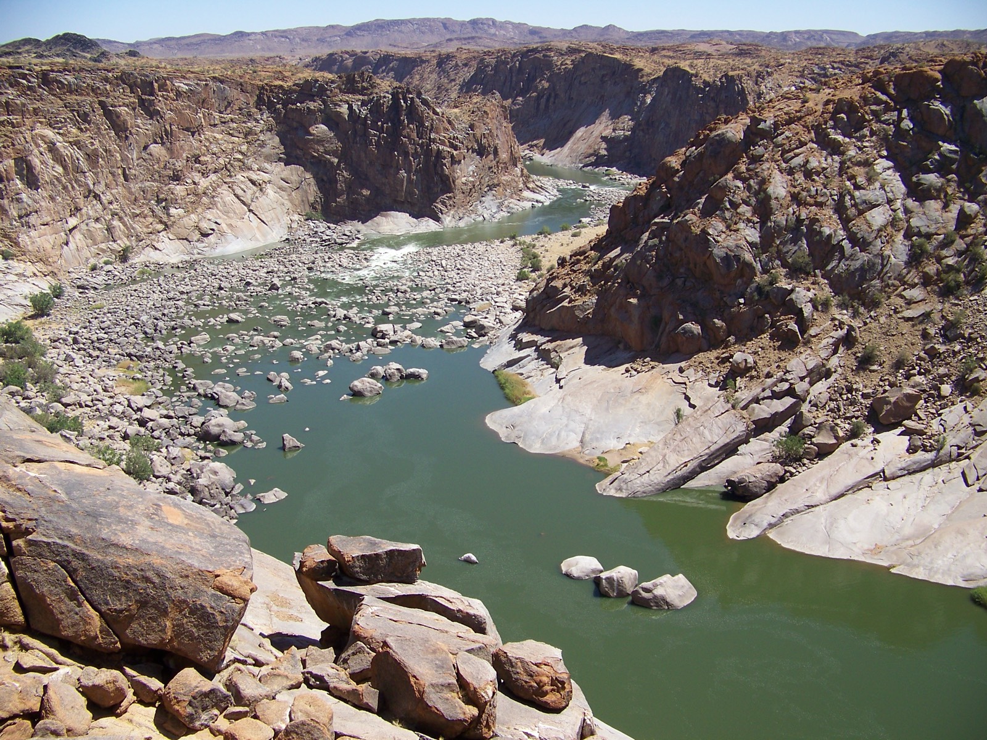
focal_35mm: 36
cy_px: 370
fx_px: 1026
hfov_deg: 51.4
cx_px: 494
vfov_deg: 39.7
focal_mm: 5.85
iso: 64
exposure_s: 1/1000
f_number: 2.8
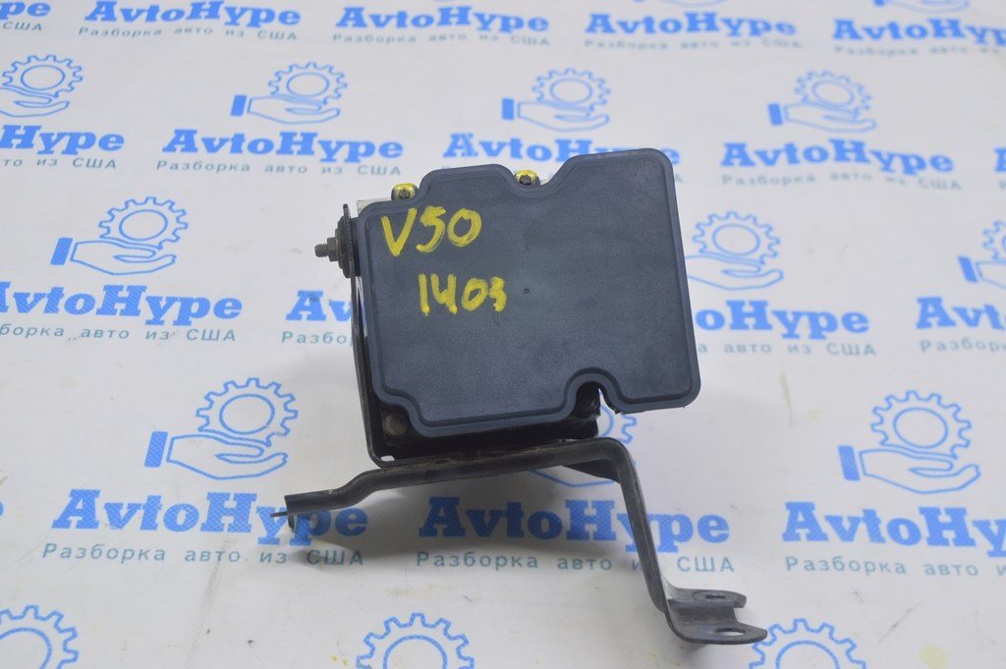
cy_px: 334
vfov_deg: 26.4
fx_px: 1424
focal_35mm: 51
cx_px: 503
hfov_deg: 38.9
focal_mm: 34
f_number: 5.6
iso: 400
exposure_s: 1/20
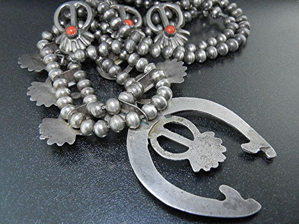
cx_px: 150
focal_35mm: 34
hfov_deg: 54.0
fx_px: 294
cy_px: 112
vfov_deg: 41.8
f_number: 7.2
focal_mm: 6.2
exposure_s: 1/30
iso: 800
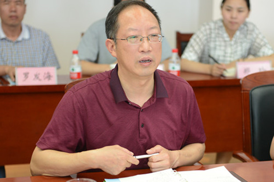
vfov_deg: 19.4
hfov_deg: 28.9
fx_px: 532
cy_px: 91
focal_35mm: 70
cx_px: 137
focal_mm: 70
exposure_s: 1/125
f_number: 2.8
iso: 1000
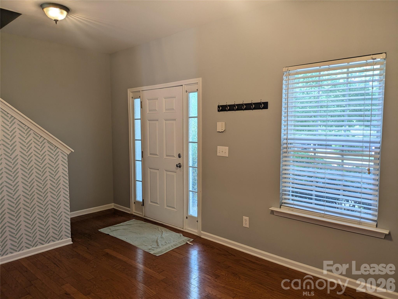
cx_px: 199
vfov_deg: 54.9
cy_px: 150
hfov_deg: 69.4
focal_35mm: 25
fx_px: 288
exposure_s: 1/60
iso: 76
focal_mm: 5.43
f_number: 1.89
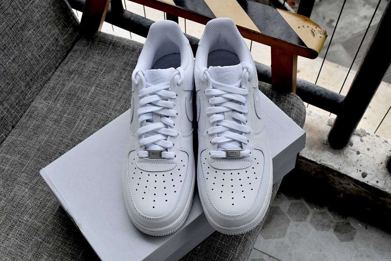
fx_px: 532
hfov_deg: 40.3
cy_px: 128
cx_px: 193
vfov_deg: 27.5
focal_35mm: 49
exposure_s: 1/125
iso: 1600
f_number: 13
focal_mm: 32
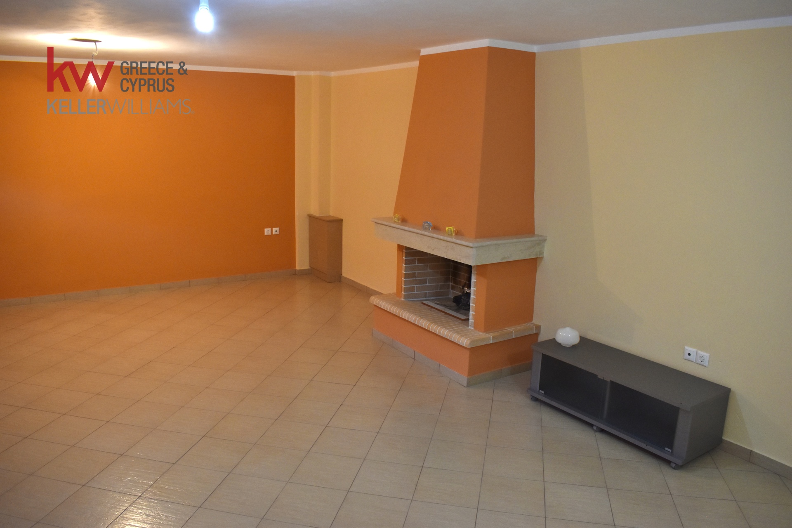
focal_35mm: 27
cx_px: 396
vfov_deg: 47.9
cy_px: 264
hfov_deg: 67.4
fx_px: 594
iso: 1000
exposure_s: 1/40
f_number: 4.5
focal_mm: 18
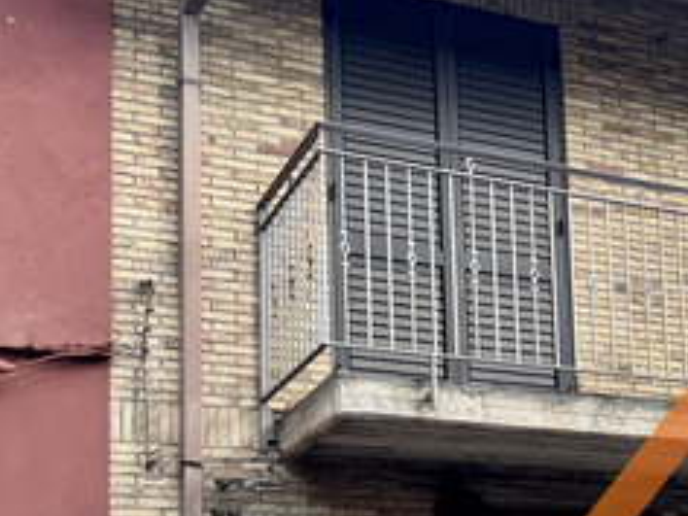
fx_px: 1530
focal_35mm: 77
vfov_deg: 18.5
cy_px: 538
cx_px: 767
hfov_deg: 23.7
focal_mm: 6.76
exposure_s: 1/888
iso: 80
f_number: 1.78
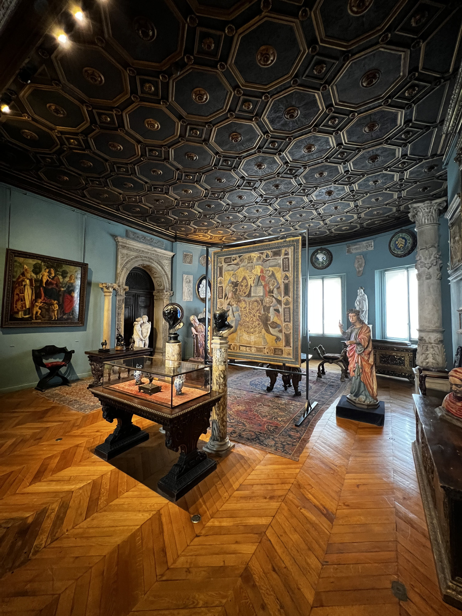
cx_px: 231
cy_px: 308
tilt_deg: +2.8
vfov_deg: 106.2
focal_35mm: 13
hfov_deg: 89.9
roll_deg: -0.4
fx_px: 231
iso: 800
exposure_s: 1/34
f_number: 1.8
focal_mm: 1.57
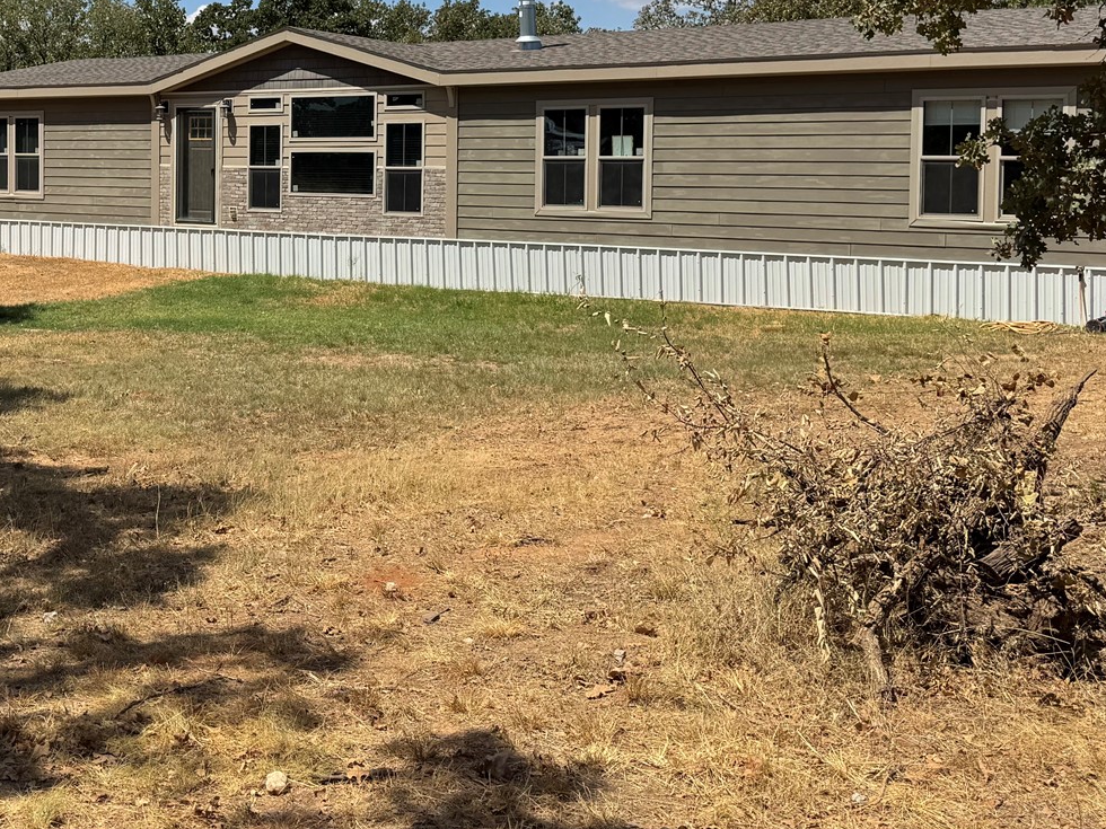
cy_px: 210
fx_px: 1502
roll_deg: -1.5
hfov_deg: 39.7
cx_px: 323
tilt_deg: -2.1
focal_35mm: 47
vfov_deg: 30.4
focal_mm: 6.76
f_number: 1.78
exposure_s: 1/5814
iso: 80
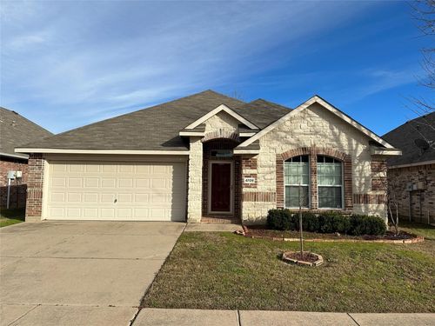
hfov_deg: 71.6
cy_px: 163
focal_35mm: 24
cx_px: 218
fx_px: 302
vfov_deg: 56.8
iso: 80
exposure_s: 1/5263
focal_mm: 6.86
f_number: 1.78
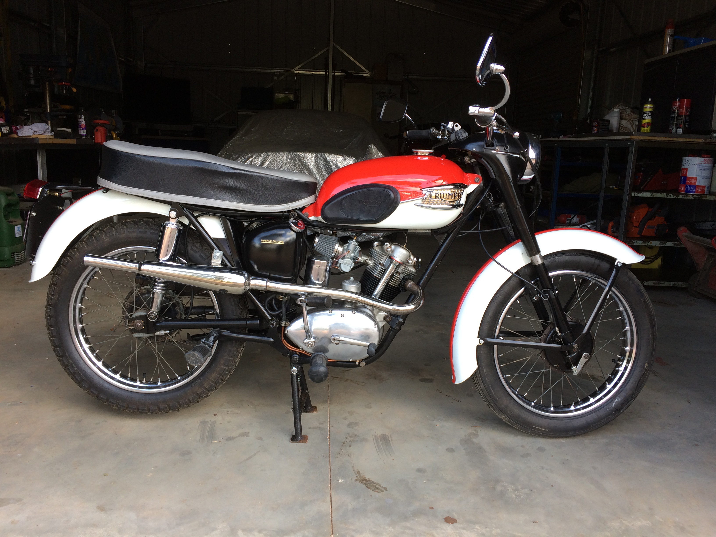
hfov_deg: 61.7
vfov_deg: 48.2
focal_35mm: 29
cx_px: 358
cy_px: 268
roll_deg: -1.3
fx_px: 600
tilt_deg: -11.4
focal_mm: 4.15
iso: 40
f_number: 2.2
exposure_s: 1/100
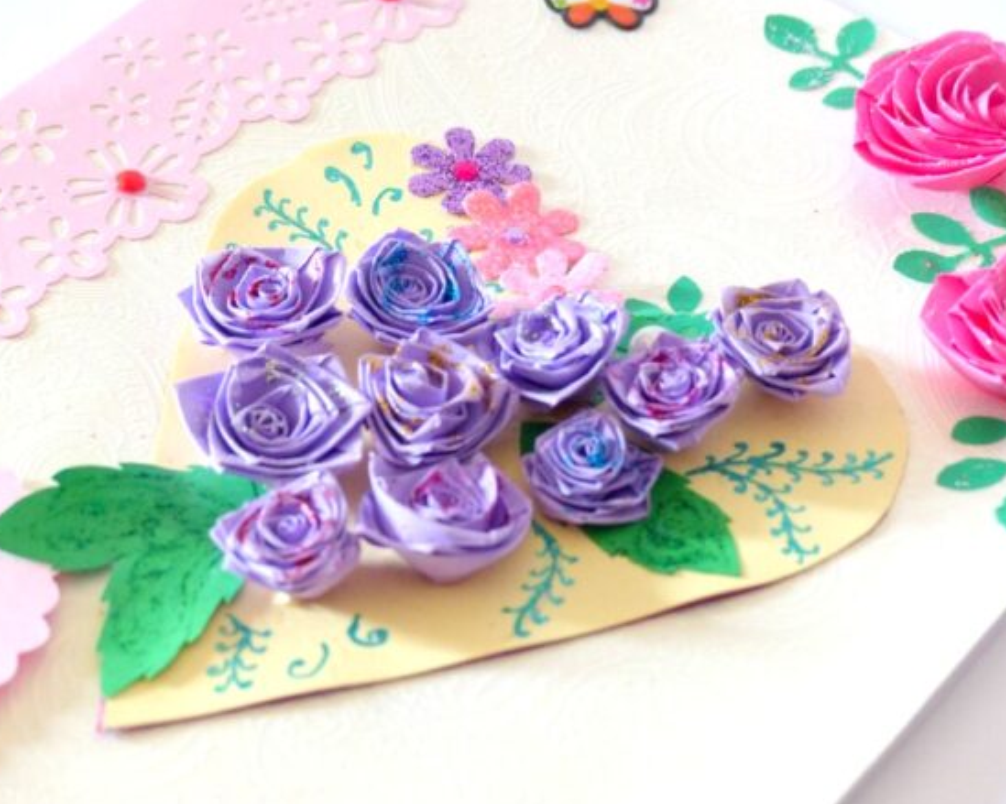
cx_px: 493
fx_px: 2828
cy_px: 405
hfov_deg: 20.2
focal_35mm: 95
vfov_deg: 16.2
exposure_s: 1/60
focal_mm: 16
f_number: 2.8
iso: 320
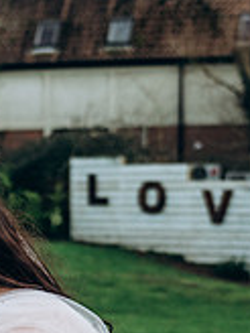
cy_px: 495
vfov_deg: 12.0
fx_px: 1512
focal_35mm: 157
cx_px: -116
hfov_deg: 9.2
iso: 125
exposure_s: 1/200
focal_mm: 26.5
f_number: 2.8
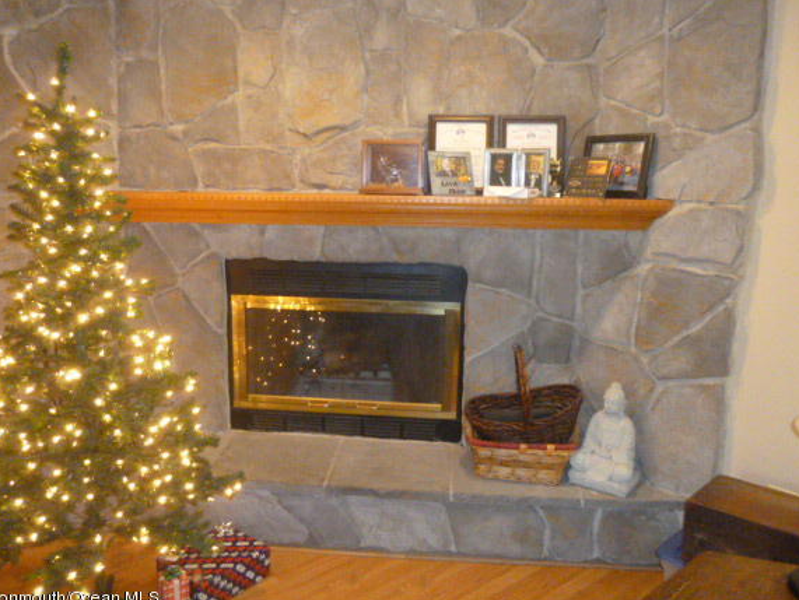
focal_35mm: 28
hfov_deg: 63.3
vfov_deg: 49.8
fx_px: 647
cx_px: 368
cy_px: 290
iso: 800
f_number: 3.1
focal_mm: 4.5
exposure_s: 1/15
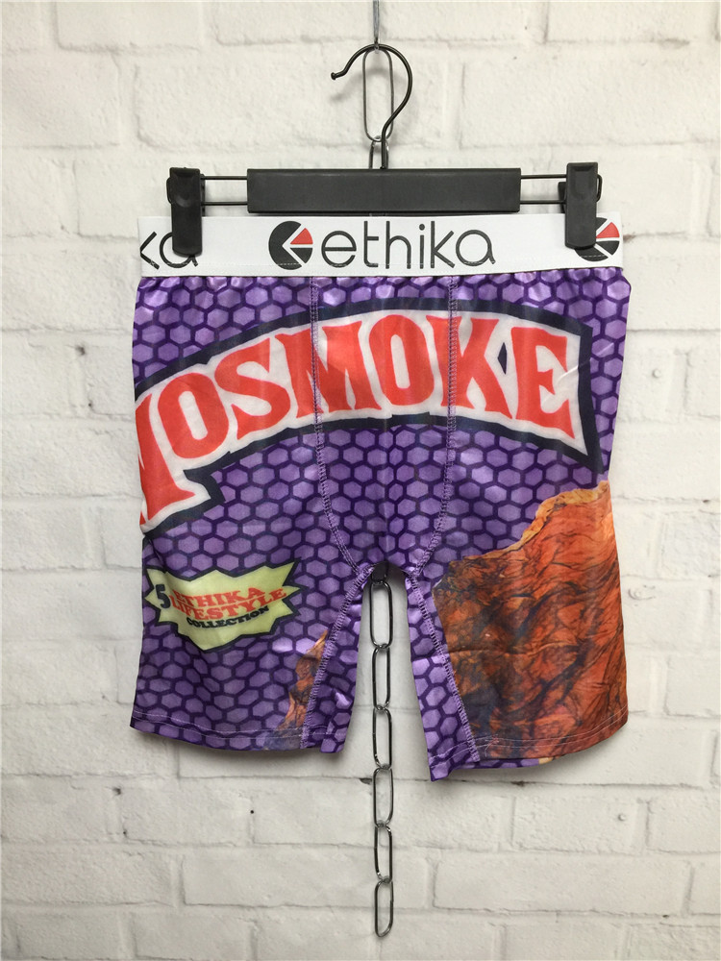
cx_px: 360
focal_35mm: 29
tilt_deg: -12.6
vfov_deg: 61.7
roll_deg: +1.3
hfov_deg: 48.2
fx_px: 805
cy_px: 480
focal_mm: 4.15
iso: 50
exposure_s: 1/33
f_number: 2.2
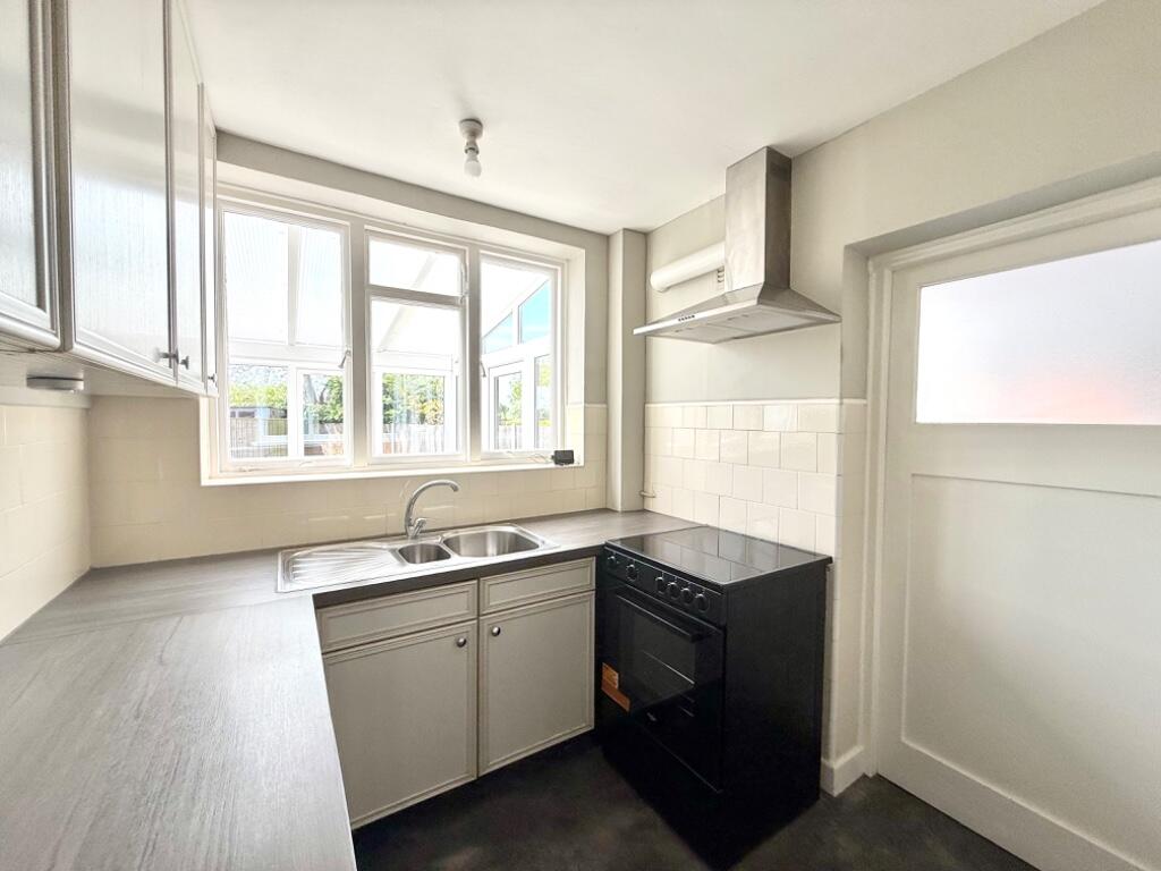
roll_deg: -0.1
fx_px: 470
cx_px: 580
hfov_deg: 102.1
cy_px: 436
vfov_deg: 85.7
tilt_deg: -1.2
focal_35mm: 14
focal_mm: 2.22
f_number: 2.2
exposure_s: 1/281
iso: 50
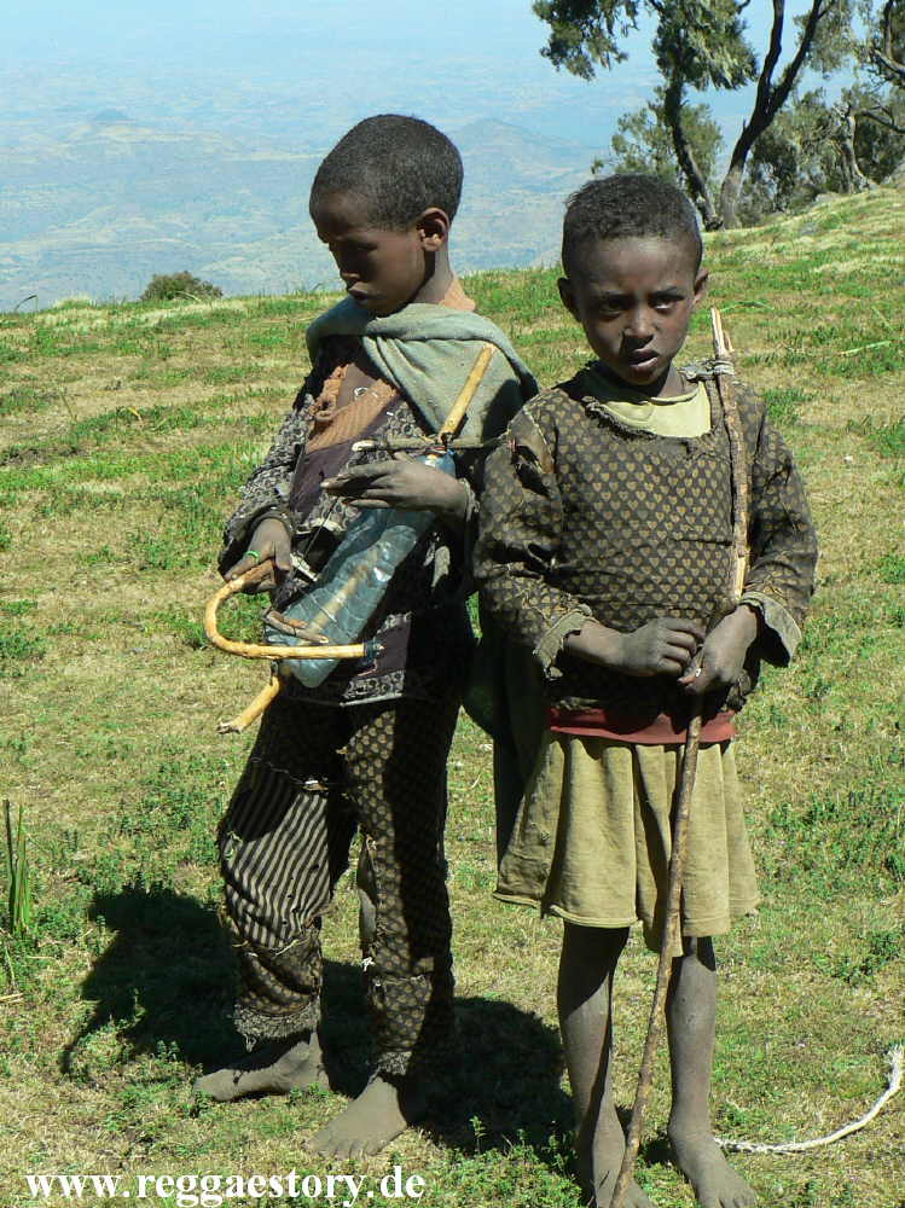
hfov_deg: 21.3
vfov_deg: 28.2
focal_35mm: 69
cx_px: 452
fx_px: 2407
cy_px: 604
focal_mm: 11.8
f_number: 4
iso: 64
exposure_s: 1/400
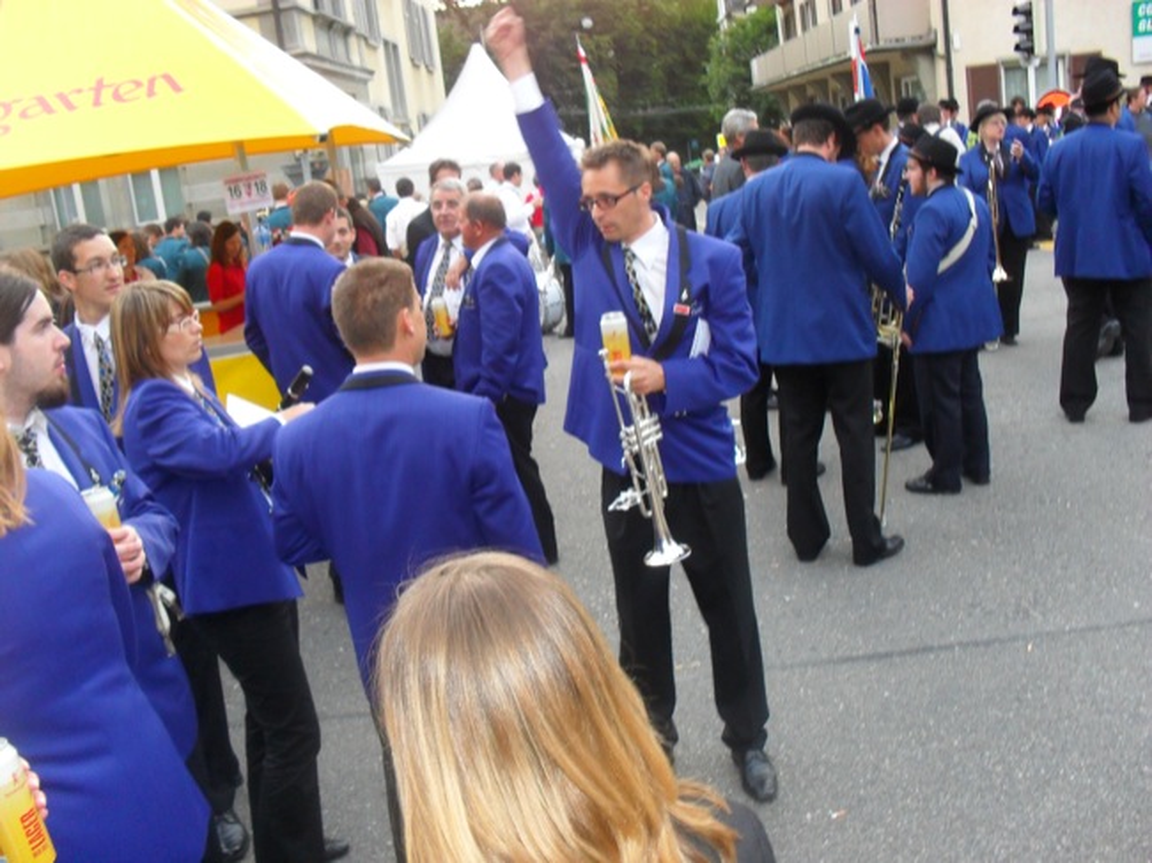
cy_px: 432
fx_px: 1164
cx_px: 576
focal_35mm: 35
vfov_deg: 40.7
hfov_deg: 52.6
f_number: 3.2
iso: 200
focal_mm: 6.3
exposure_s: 1/45
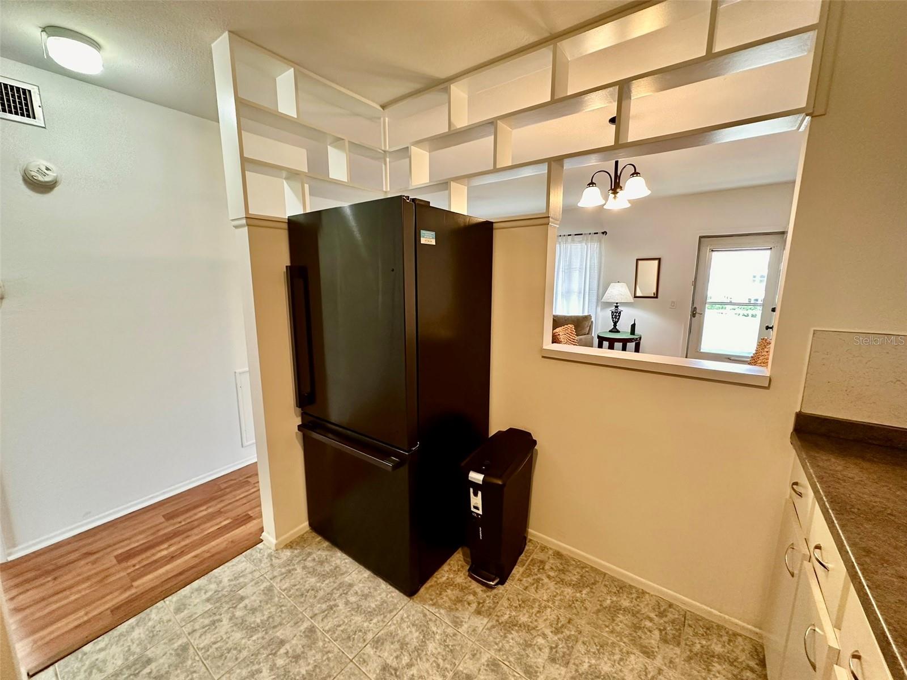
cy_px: 340
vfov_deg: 85.7
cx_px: 454
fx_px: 367
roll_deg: -1.0
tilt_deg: -10.1
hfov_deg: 102.1
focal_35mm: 14
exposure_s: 1/60
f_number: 2.2
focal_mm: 2.22
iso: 250
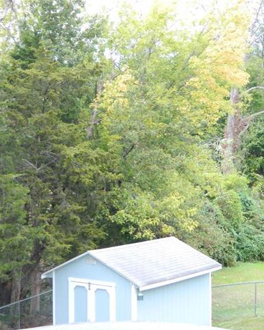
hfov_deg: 24.2
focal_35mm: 62
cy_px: 166
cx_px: 215
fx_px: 606
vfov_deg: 30.5
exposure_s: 1/30
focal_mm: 8.4
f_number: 3.6
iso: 180
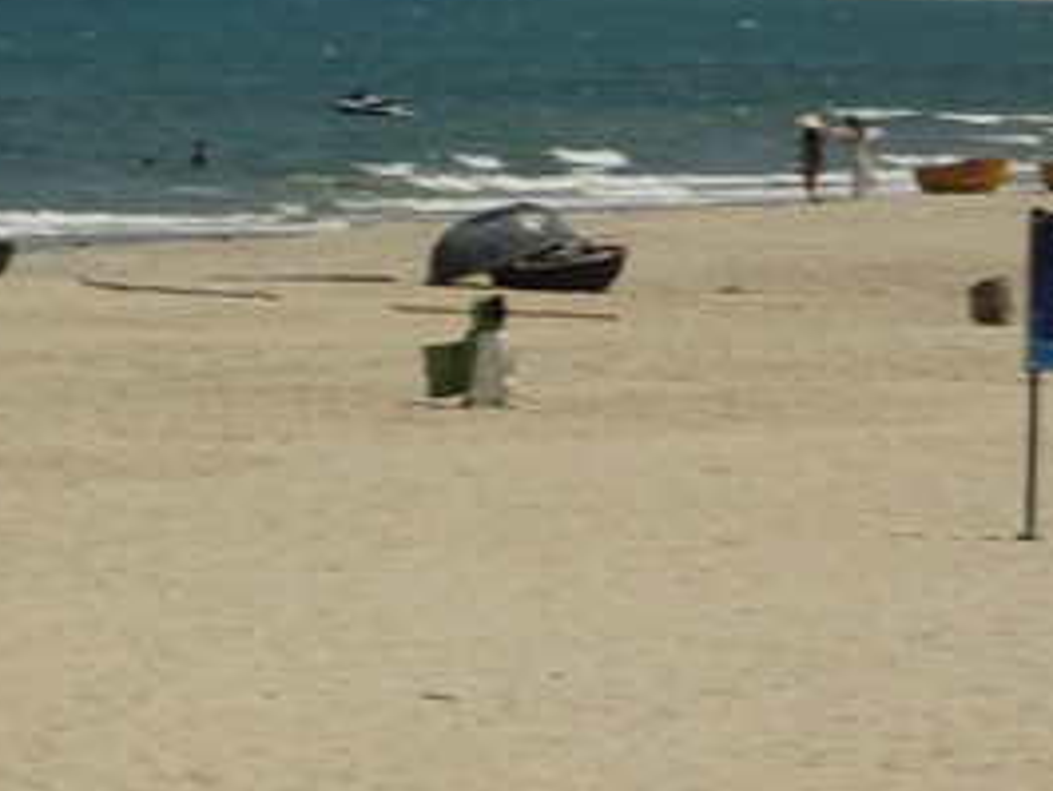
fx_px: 11169
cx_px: 183
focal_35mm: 367
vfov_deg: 4.0
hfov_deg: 5.4
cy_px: -6
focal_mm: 23.73
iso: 80
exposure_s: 1/1000
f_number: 5.6
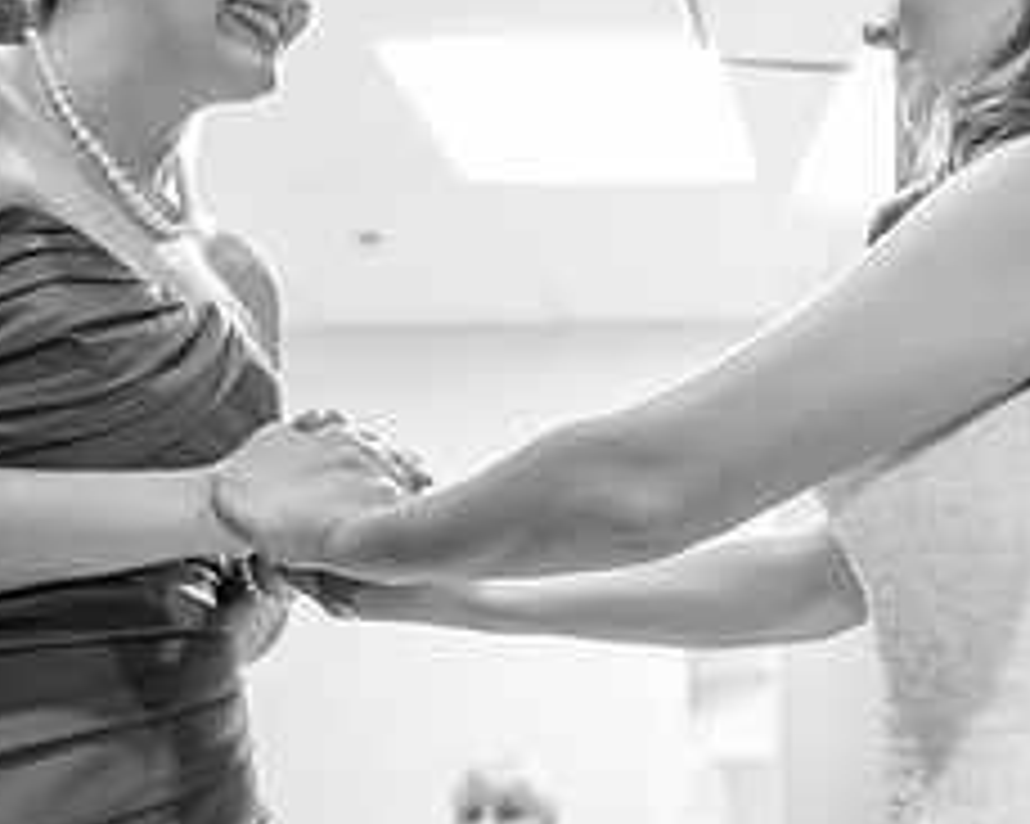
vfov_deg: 26.6
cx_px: 1160
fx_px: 1737
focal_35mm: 57
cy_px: 525
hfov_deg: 29.5
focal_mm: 24
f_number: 2.8
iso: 2000
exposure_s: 1/60
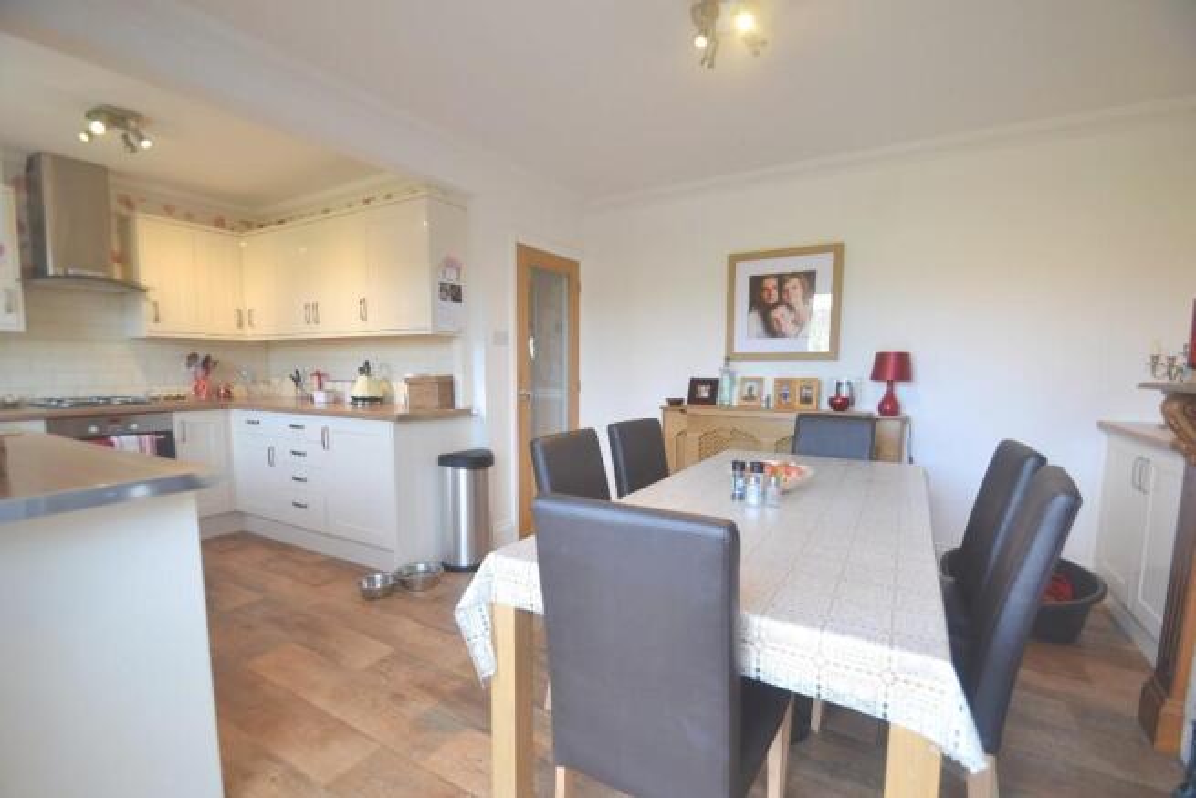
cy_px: 399
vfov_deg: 77.4
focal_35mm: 15
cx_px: 598
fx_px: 498
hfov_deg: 100.4
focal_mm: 10
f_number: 4.5
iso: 400
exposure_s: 1/80
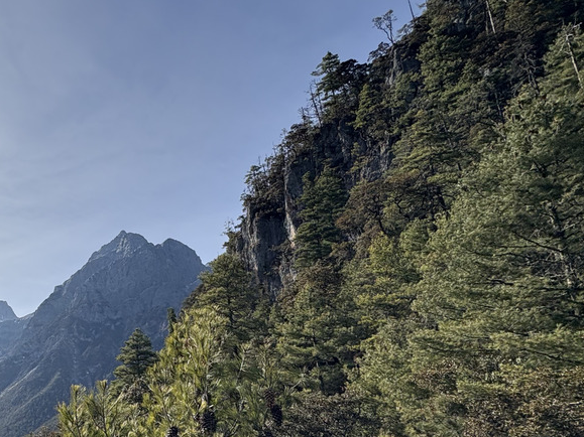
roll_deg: +0.1
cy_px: 331
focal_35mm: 29
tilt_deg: +13.7
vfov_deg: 46.4
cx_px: 79
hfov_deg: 55.1
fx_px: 489
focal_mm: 2.22
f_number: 2.2
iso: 50
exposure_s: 1/2494
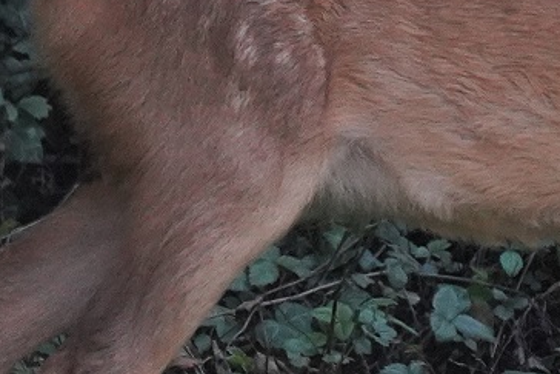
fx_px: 51242
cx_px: 1108
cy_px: -250
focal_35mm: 3293
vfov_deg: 0.4
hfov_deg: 0.6
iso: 6400
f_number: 6.3
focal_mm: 600
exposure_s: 1/2000
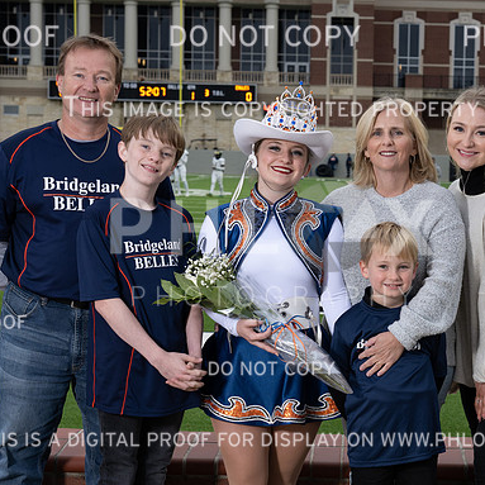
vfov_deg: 15.9
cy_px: 359
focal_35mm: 109
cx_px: 418
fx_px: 1728
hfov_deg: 15.8
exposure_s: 1/125
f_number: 6.3
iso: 250
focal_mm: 50
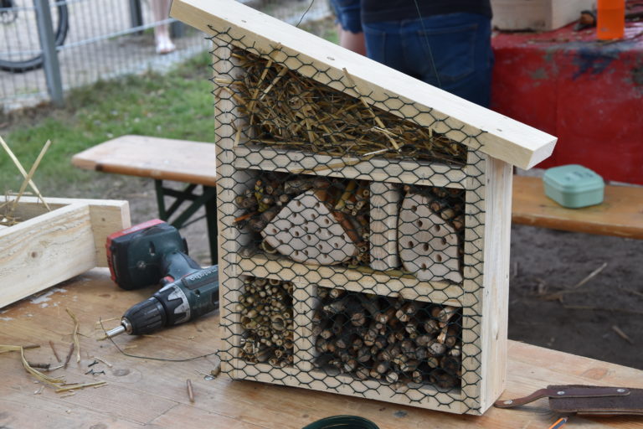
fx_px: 1339
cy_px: 214
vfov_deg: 18.2
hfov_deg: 27.0
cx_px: 322
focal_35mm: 75
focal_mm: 50
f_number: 8
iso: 400
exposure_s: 1/200
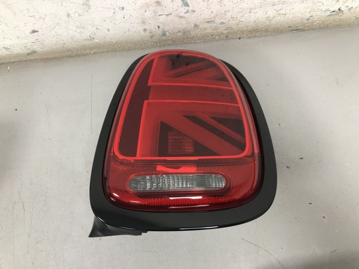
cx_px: 180
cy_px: 134
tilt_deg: -73.9
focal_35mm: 28
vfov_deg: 49.7
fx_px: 290
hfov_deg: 63.4
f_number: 1.8
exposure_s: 1/20
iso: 40
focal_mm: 4
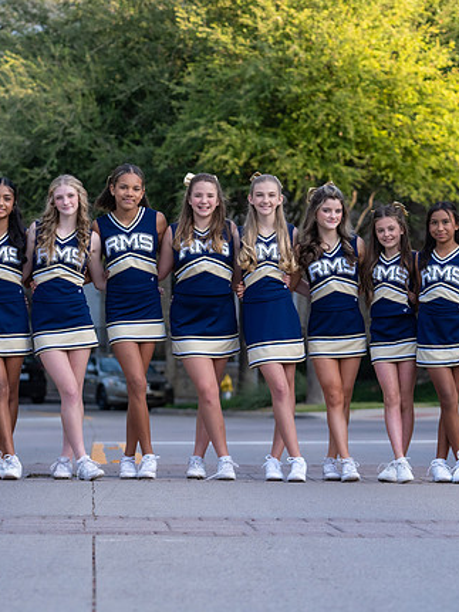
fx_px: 3078
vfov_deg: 11.4
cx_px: 133
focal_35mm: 174
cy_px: 312
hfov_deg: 8.5
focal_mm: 95
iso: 500
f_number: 4
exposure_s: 1/500
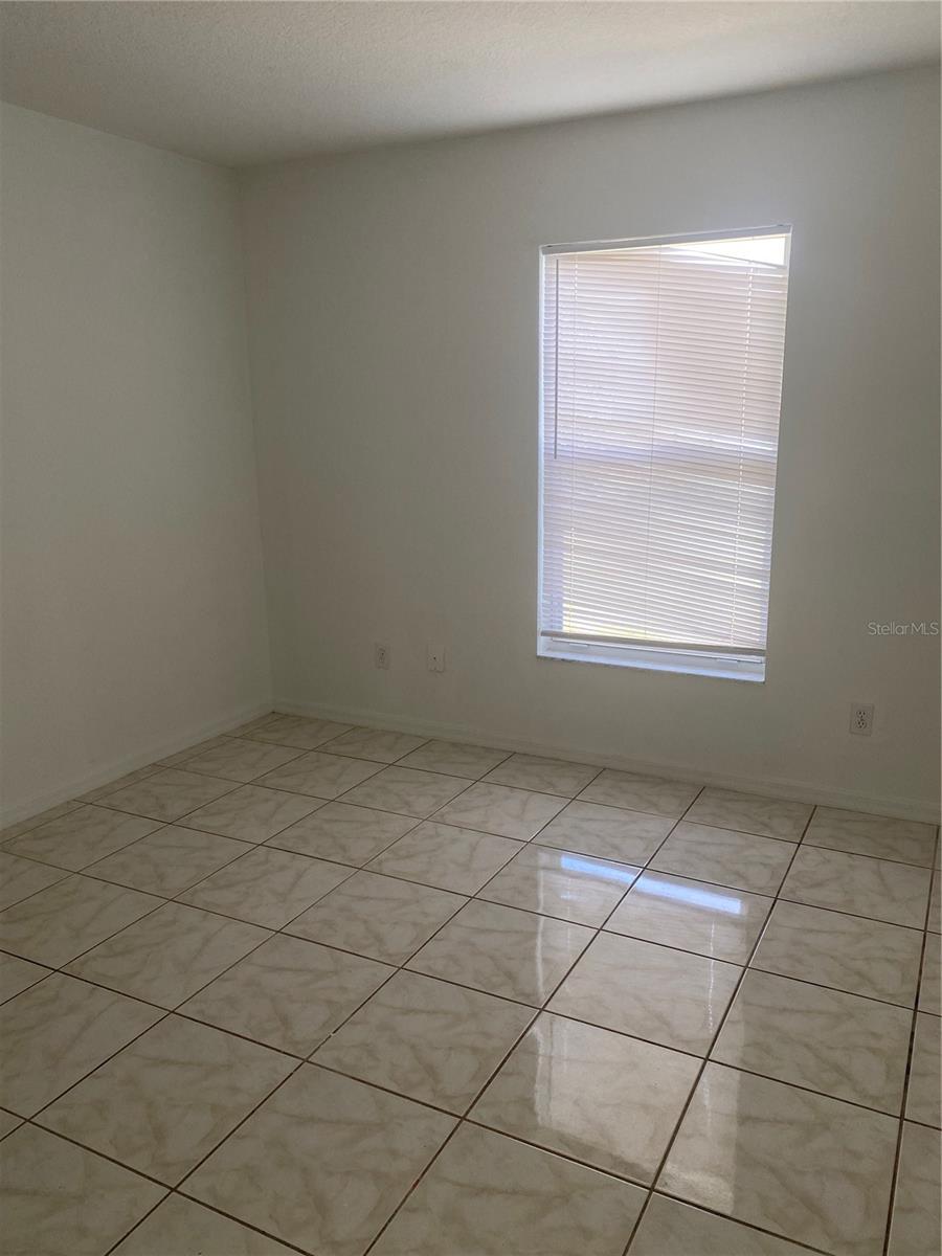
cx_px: 471
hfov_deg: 53.1
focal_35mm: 26
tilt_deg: -13.5
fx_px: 943
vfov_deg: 67.3
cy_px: 628
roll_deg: +1.5
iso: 80
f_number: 1.8
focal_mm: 4.25
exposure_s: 1/121
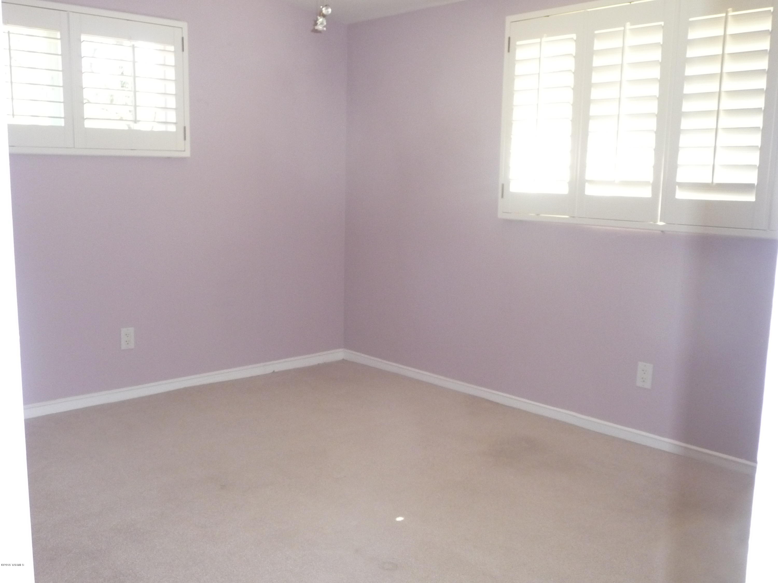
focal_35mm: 34
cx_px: 389
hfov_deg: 54.0
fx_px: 764
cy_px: 292
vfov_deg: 41.8
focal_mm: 5.6
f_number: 3.6
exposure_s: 1/30
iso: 400
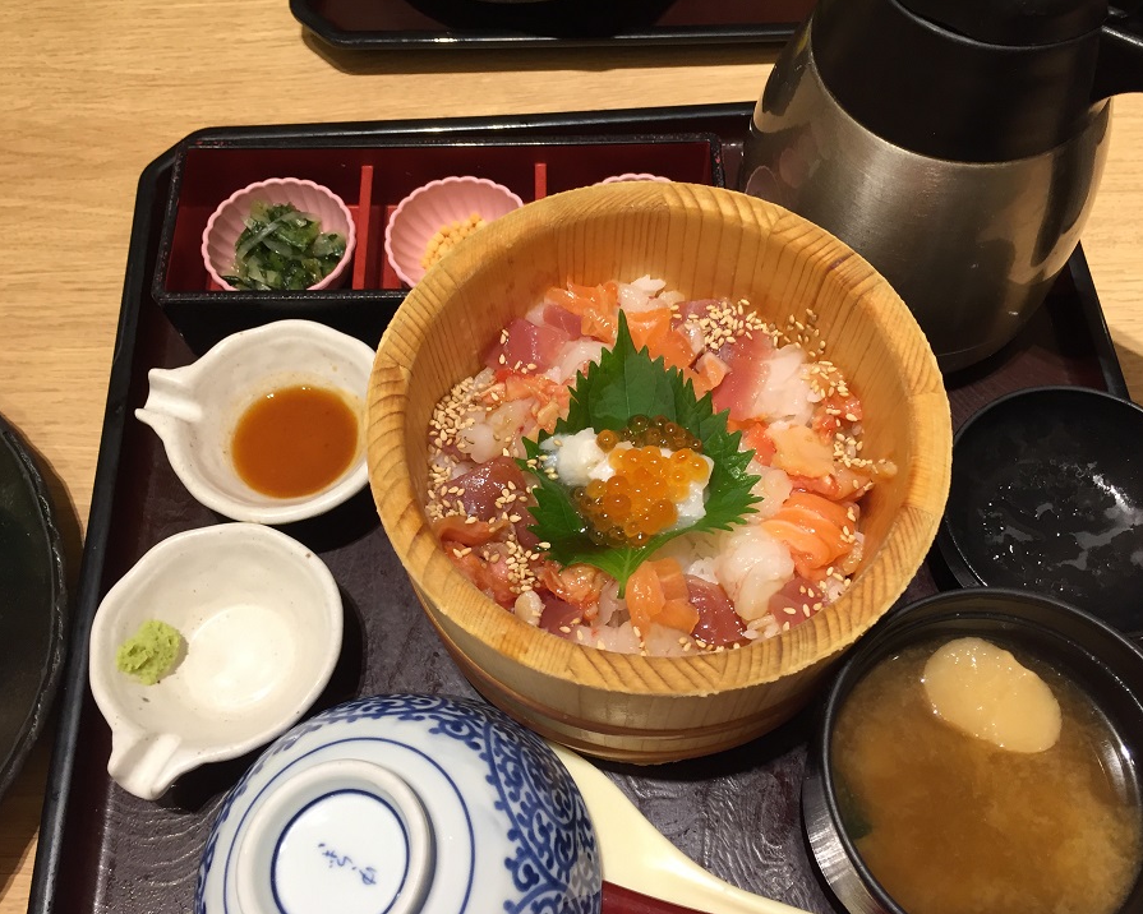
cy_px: 465
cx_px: 600
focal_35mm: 31
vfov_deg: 47.1
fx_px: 1049
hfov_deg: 57.2
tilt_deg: -64.9
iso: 32
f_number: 2.2
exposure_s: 1/30
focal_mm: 4.15
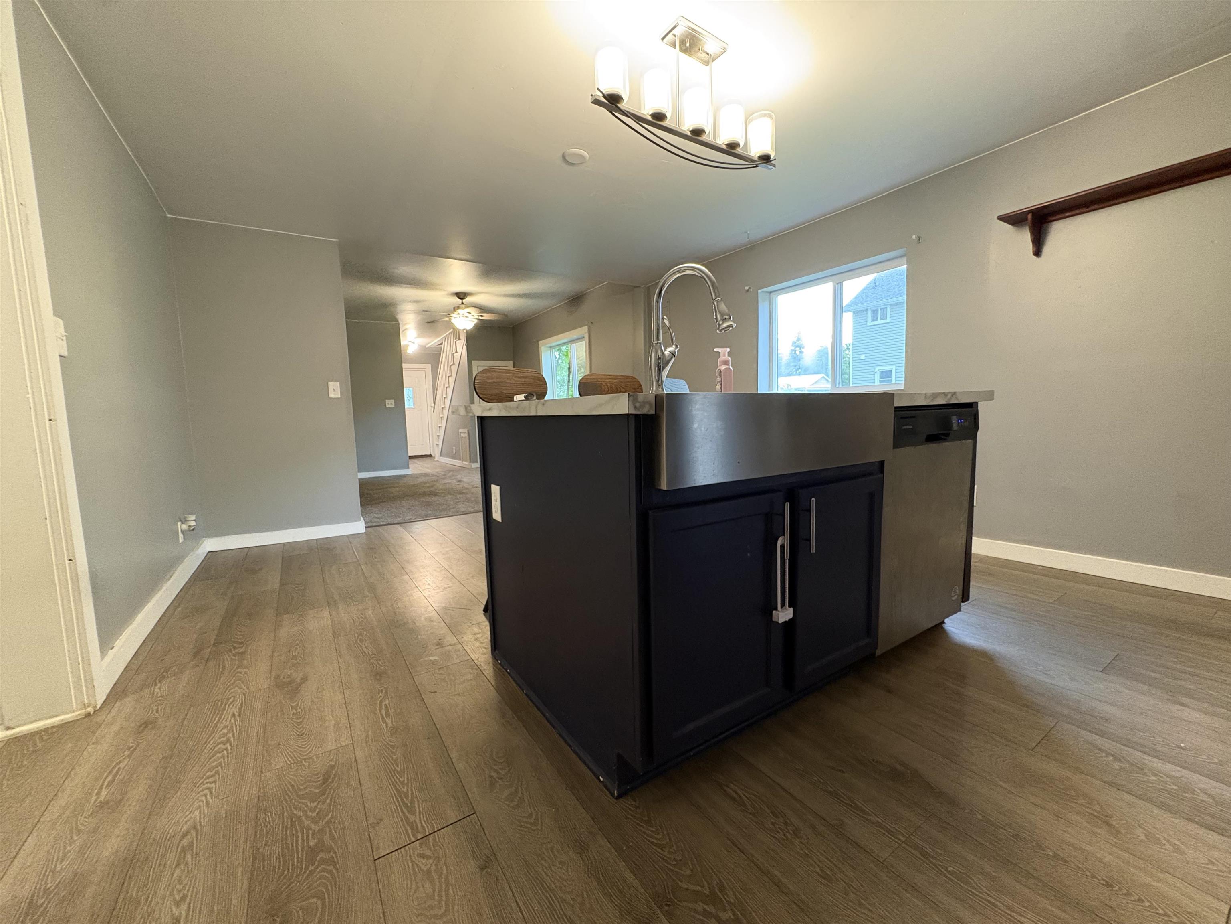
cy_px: 462
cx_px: 616
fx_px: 498
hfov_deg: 102.1
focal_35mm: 14
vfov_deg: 85.7
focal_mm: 2.22
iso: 800
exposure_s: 1/60
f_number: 2.2
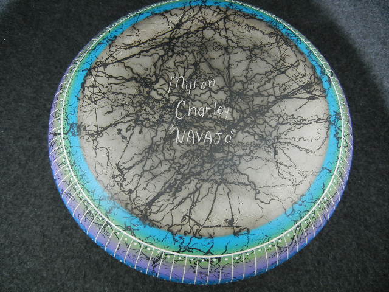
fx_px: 337
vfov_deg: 46.8
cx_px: 194
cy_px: 146
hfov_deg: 60.0
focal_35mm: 30
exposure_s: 1/22.4
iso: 400
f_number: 3.5
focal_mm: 5.4
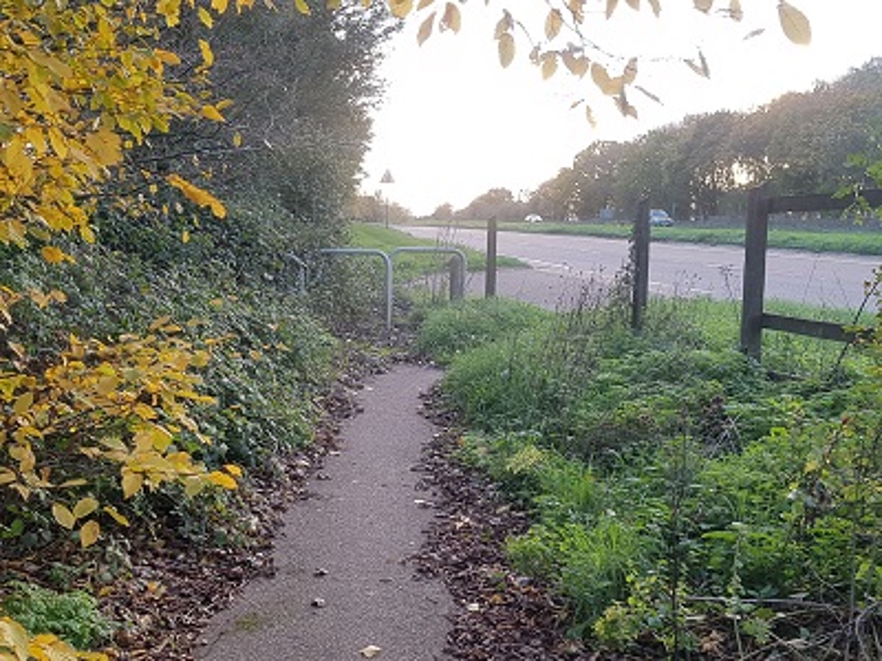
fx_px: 662
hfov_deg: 67.3
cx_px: 441
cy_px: 330
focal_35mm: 26
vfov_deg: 53.1
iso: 50
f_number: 1.7
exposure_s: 1/132
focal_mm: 4.2
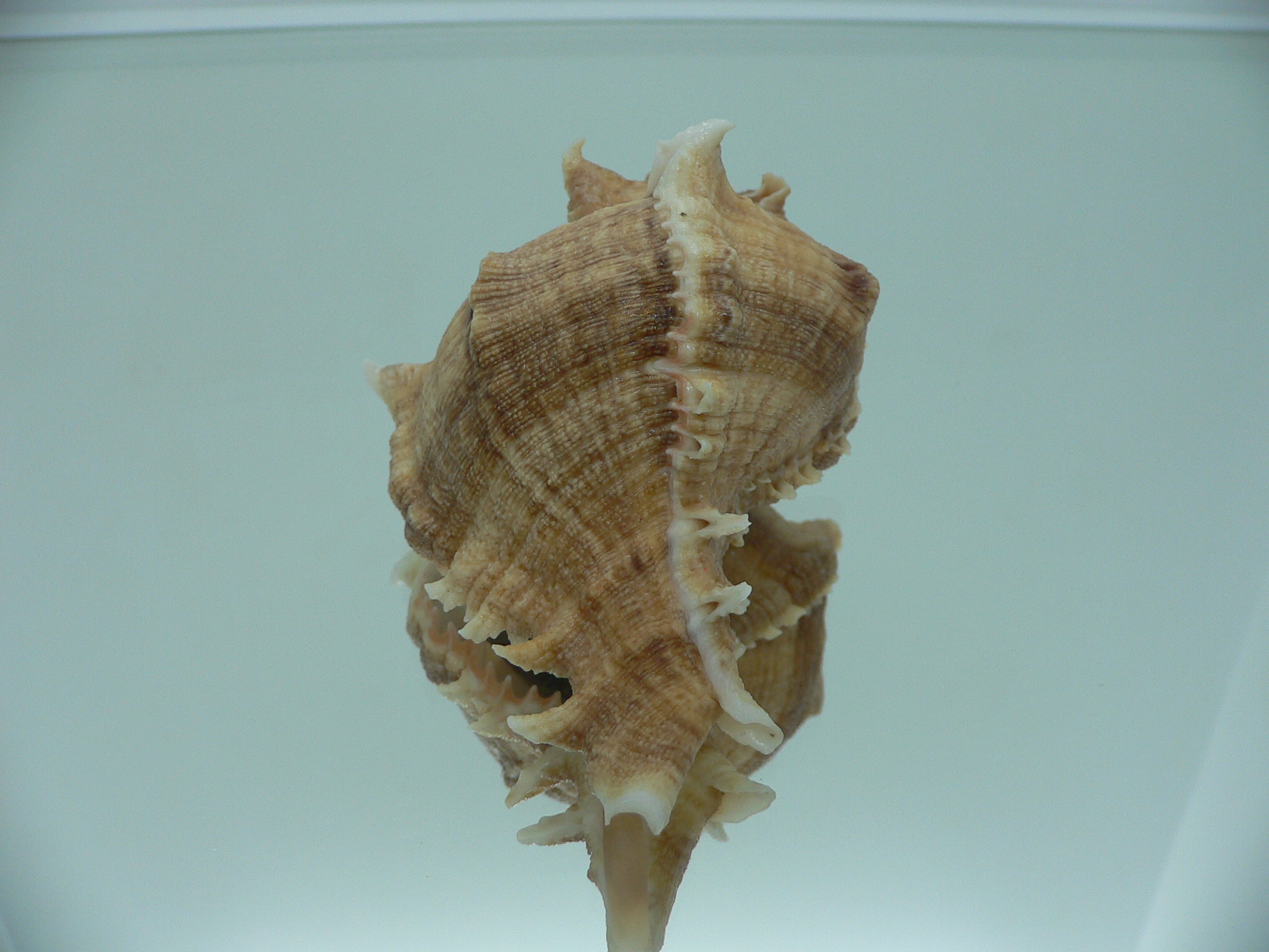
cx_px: 634
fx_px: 1283
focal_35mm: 35
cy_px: 476
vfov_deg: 40.7
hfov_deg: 52.6
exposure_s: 1/60
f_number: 2.8
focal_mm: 4.6
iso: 80
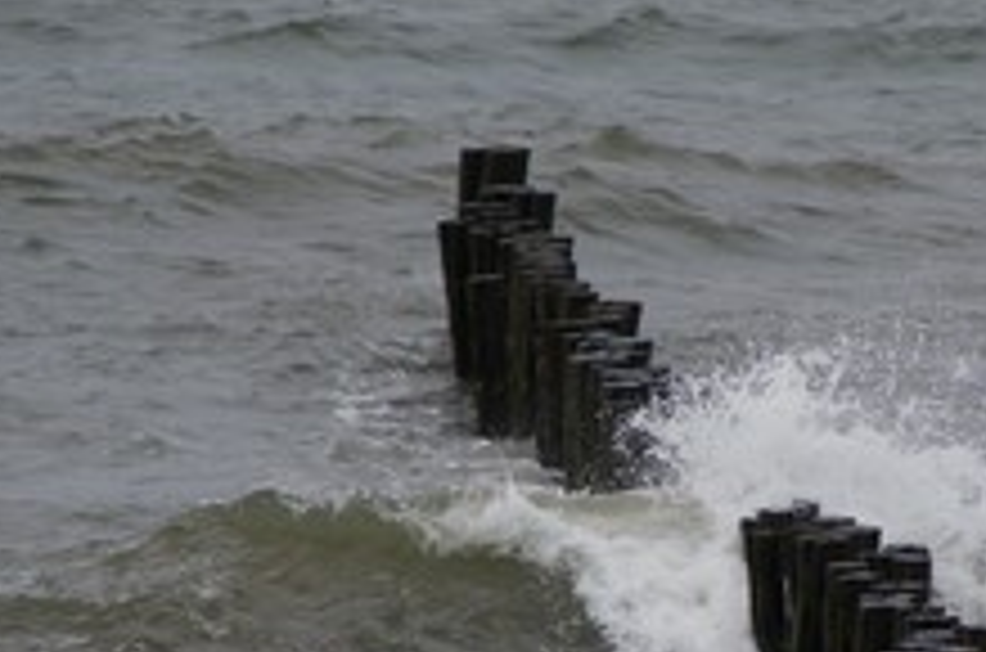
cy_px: 456
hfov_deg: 3.3
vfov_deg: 2.2
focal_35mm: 629
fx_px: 17190
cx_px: 711
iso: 500
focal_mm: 200
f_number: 6.3
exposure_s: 1/320
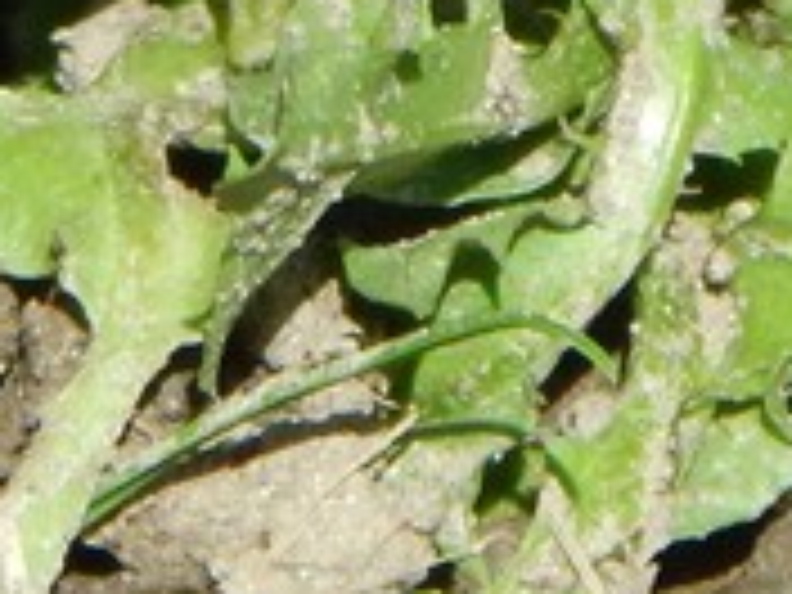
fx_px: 54522
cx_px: -187
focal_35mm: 2383
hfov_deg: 0.8
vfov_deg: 0.6
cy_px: -814
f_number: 5.8
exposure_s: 1/400
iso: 125
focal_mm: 88.6
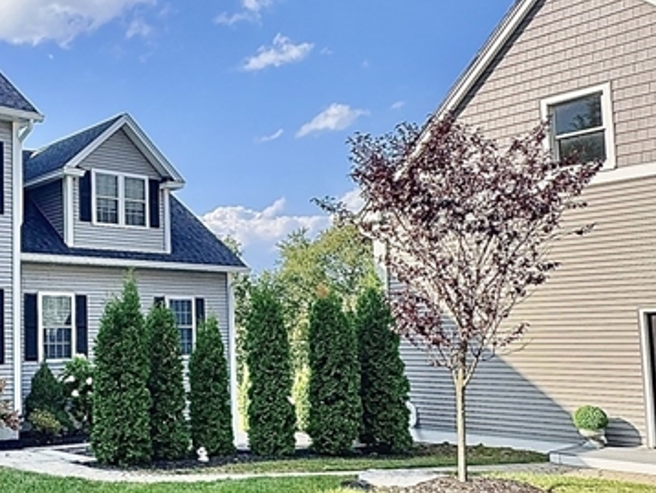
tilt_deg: +4.5
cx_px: 55
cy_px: 277
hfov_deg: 42.5
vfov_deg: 36.0
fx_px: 759
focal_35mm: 40
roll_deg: -0.1
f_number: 2.2
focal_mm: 2.22
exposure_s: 1/756
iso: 40
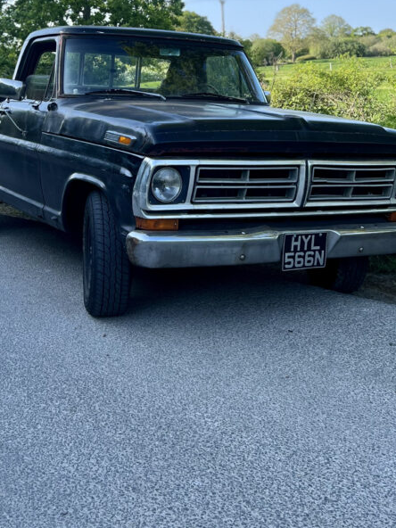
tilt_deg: +1.3
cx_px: 178
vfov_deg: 40.5
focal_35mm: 45
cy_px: 111
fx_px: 686
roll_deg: +1.2
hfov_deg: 32.2
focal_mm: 5.7
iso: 50
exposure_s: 1/909
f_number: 1.5
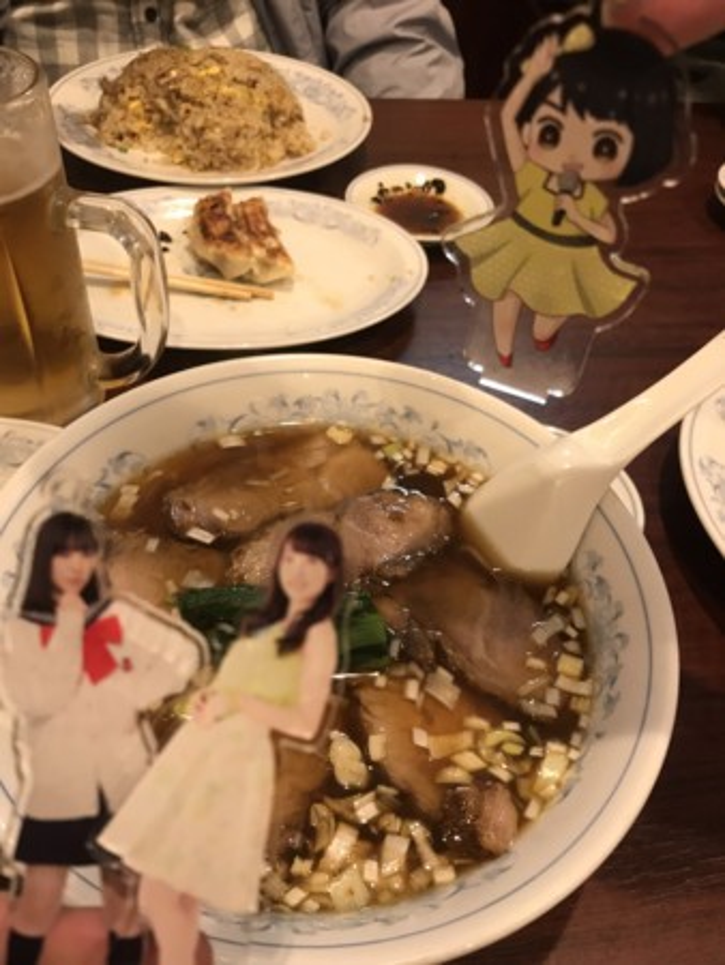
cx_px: 362
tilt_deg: -47.2
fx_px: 781
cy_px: 482
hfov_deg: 49.8
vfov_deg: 63.4
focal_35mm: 28
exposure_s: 1/15
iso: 40
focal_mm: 3.99
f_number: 1.8
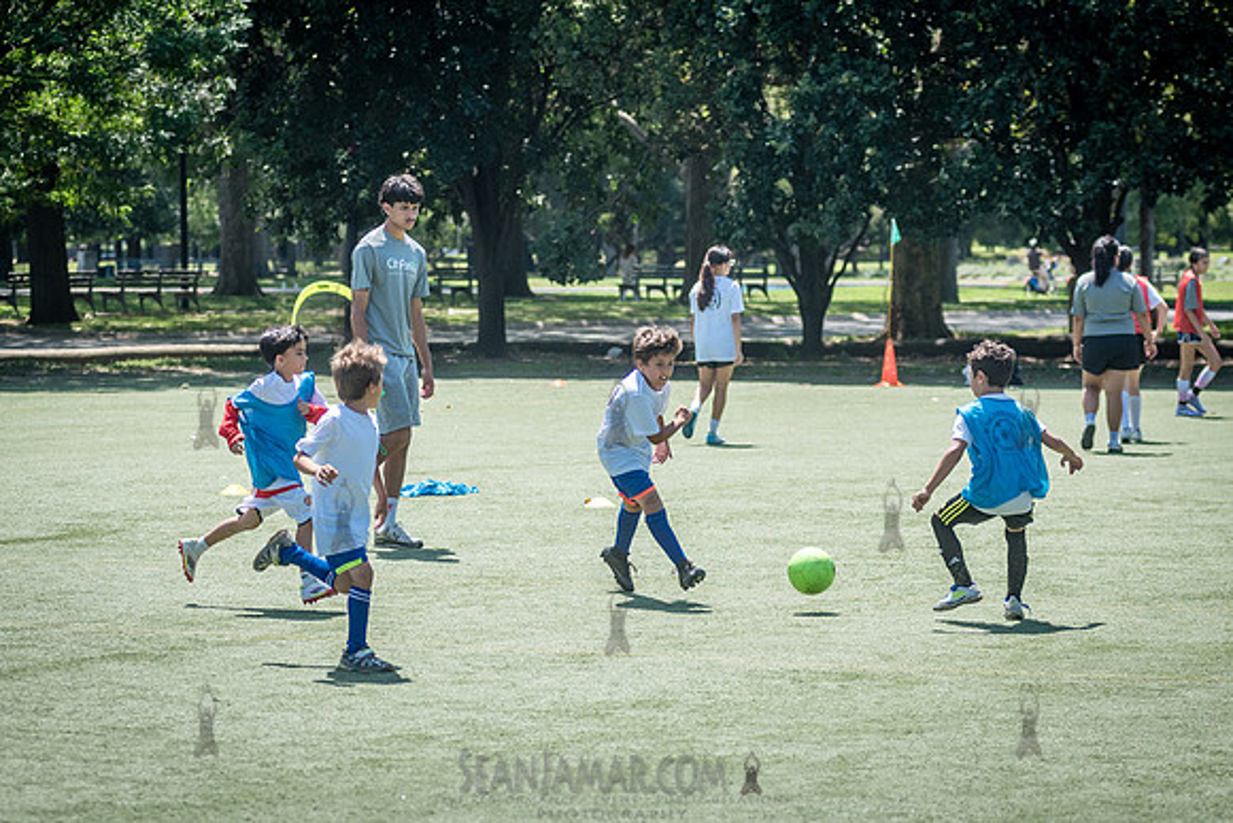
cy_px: 503
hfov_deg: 14.7
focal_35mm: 140
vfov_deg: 9.8
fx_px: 4781
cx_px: 690
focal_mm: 100
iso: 200
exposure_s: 1/1600
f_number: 4
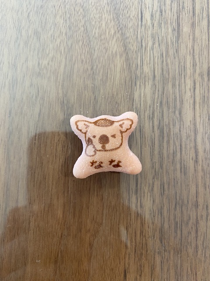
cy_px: 140
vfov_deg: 69.4
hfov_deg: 54.9
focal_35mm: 25
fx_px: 202
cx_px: 105
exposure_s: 1/50
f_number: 1.8
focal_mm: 4.25
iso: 125
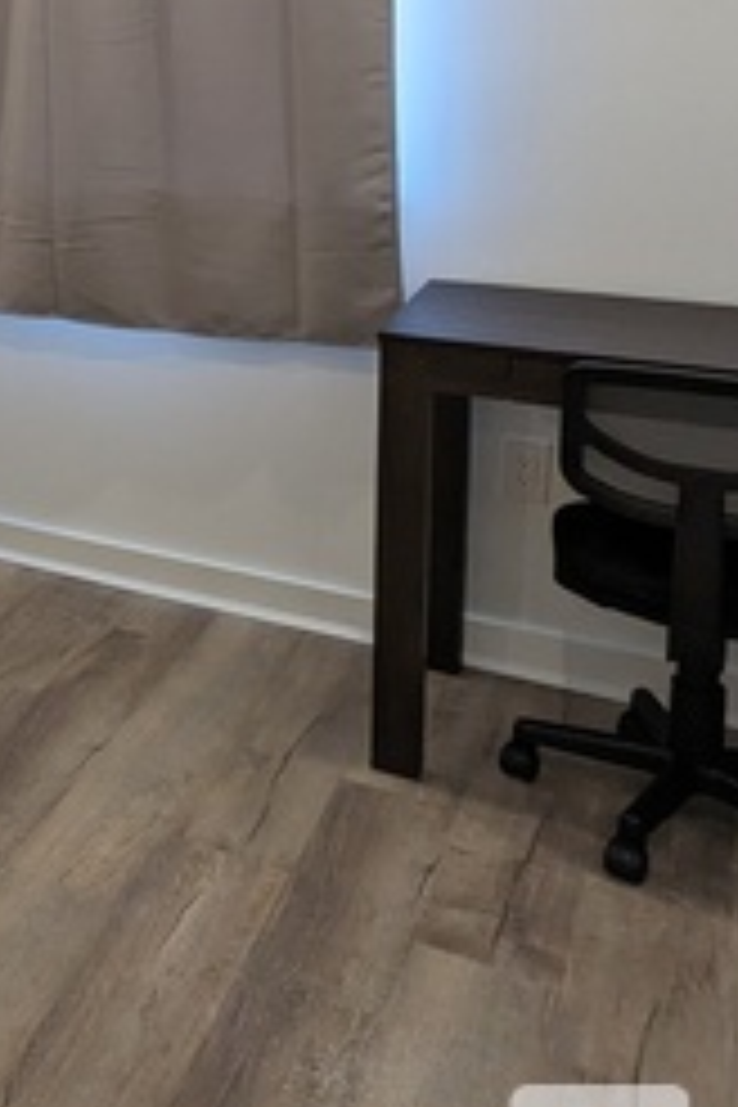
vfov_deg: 40.7
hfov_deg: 25.2
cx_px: -256
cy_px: 140
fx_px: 1384
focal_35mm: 45
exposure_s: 1/120
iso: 237
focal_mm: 2.35
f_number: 2.2
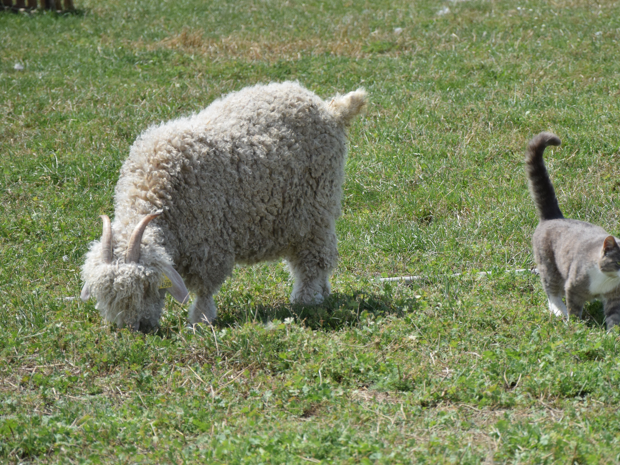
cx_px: 403
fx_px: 3773
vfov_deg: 7.1
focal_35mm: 211
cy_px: 250
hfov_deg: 9.4
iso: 800
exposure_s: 1/4000
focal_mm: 105
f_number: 5.6
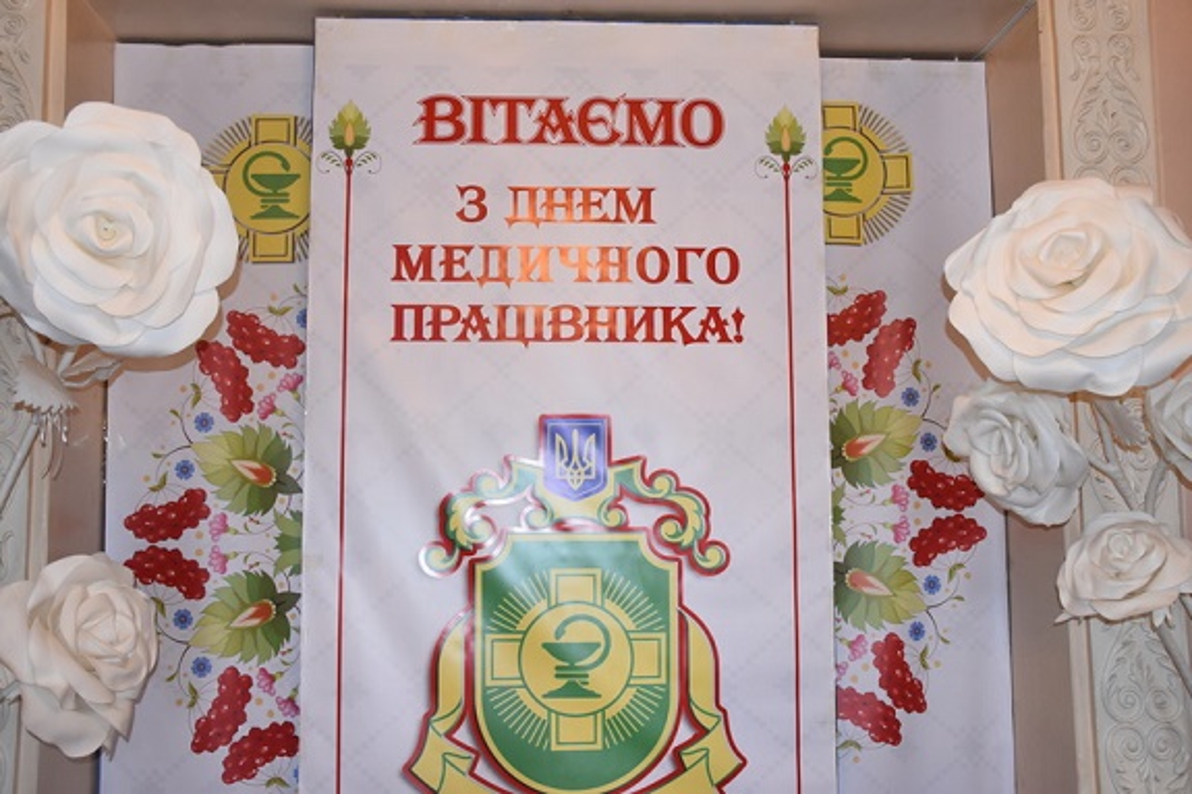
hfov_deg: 57.2
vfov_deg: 39.9
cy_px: 397
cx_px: 596
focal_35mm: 33
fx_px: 1092
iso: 800
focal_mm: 22
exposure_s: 1/80
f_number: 4.5
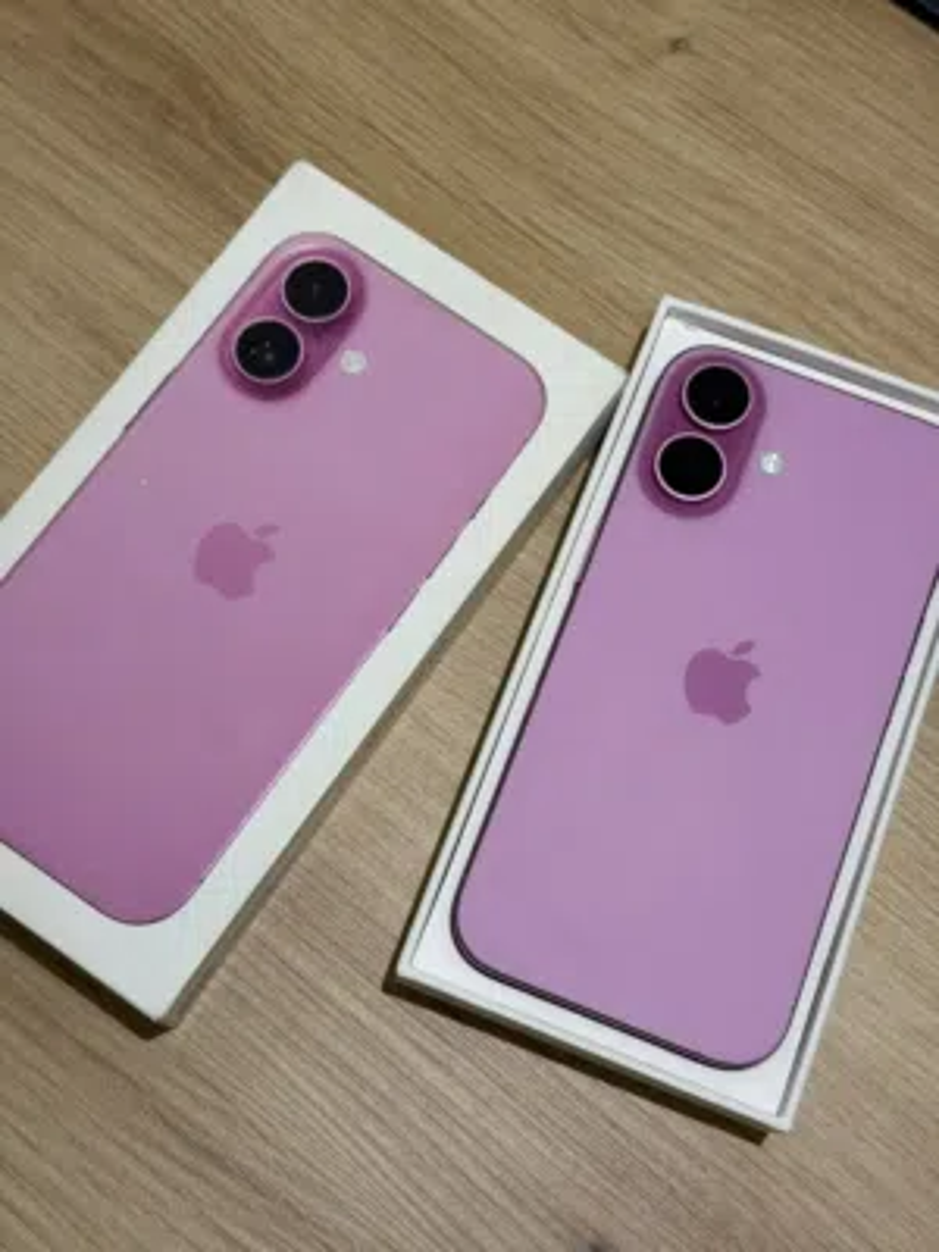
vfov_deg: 39.7
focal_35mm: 48
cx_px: 470
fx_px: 1736
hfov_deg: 30.3
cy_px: 626
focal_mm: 6.76
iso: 50
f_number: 1.78
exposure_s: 1/177
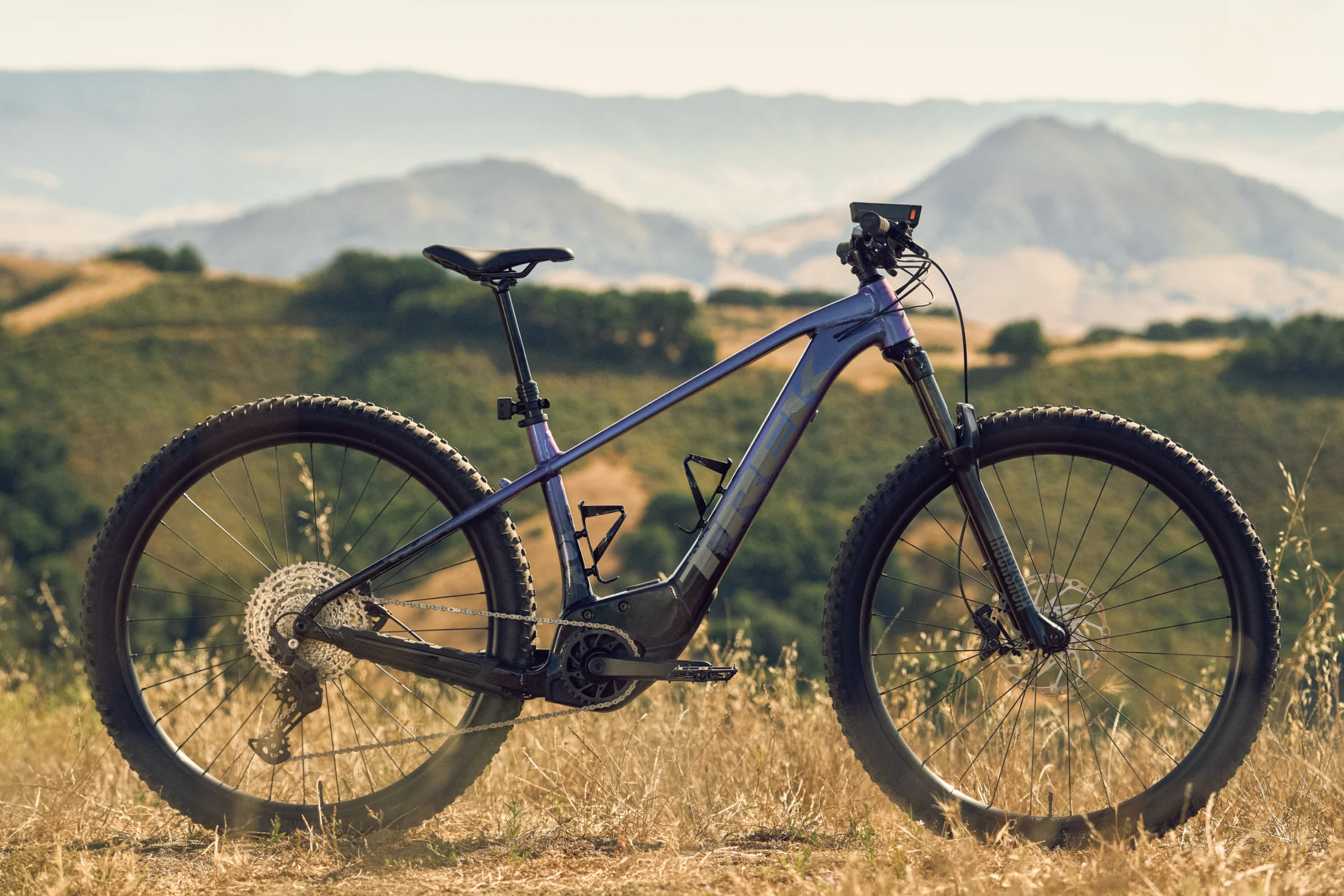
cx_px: 614
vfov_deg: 13.4
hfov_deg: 20.0
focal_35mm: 102
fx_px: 3808
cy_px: 475
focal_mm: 88
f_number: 4
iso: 160
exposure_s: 1/1250
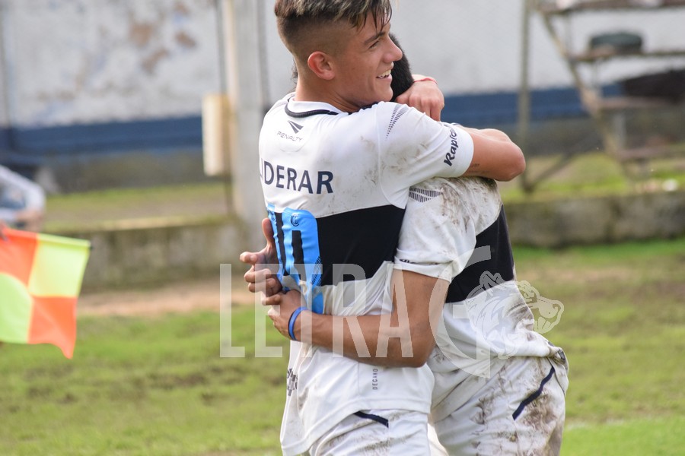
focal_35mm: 292
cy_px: 228
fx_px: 5565
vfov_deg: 4.7
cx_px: 342
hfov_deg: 7.0
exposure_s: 1/2000
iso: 2000
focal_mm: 195
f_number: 6.3
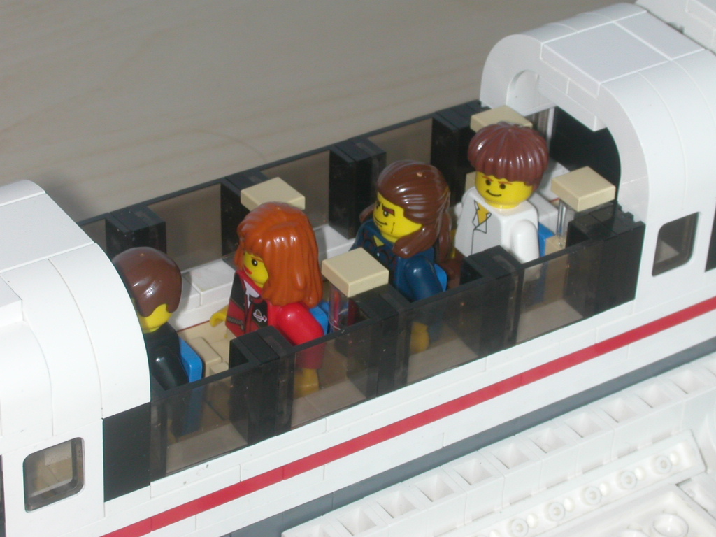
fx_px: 2296
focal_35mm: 111
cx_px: 358
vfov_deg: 13.3
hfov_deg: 17.7
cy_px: 268
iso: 100
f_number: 8
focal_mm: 16.8
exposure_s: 1/30
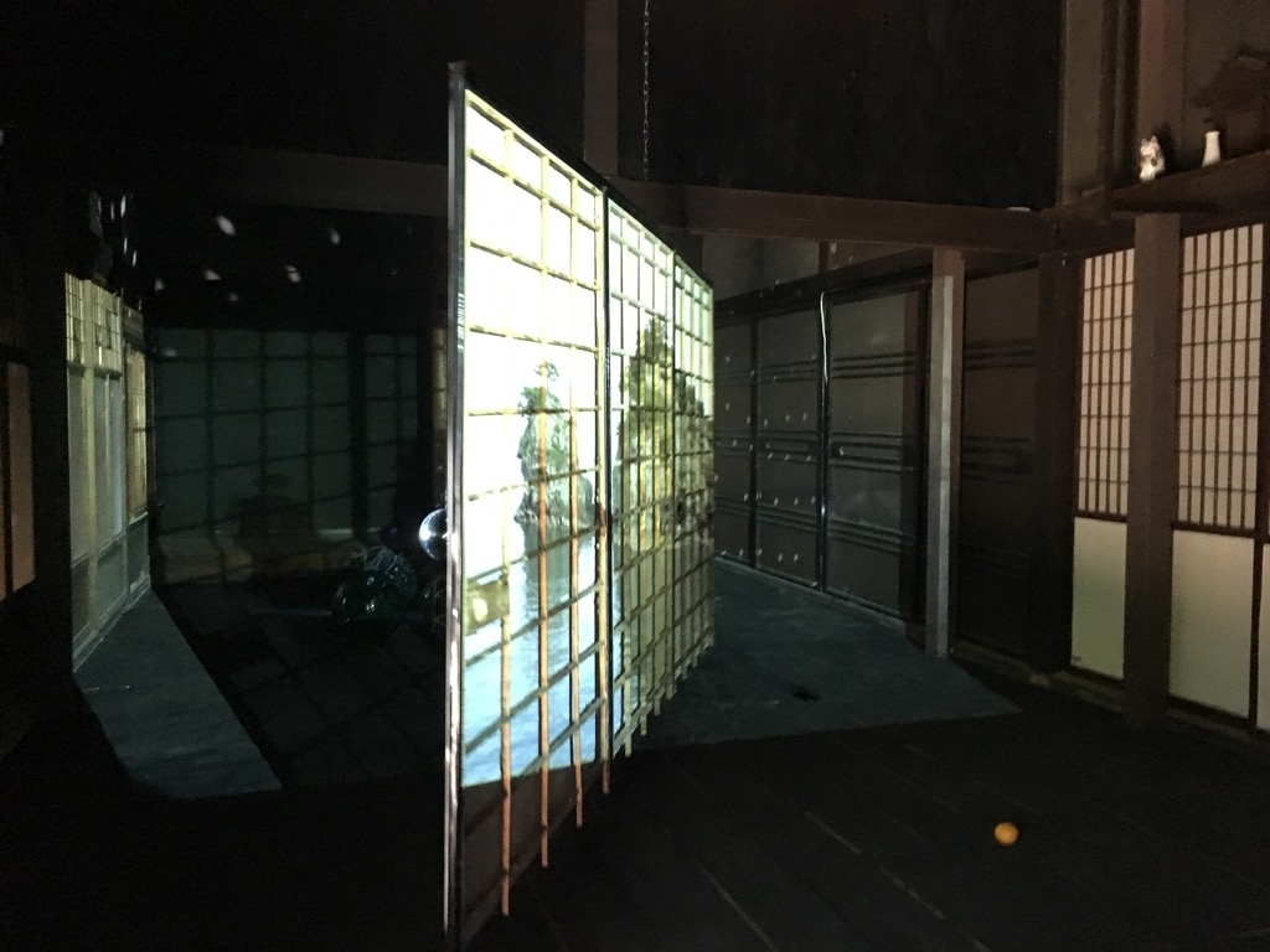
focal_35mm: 29
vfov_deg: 48.2
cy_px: 476
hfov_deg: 61.7
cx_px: 635
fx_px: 1064
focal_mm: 4.15
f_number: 2.2
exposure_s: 1/15
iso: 320
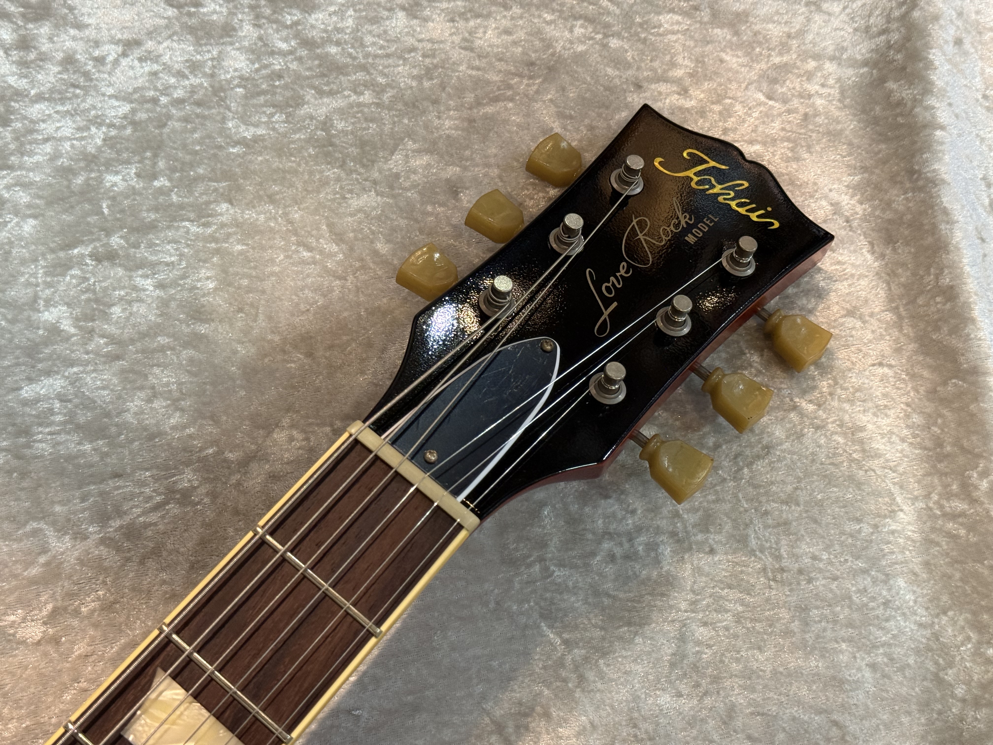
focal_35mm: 48
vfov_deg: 30.3
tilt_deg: -70.0
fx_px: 1377
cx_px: 496
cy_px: 372
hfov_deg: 39.7
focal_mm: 6.76
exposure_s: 1/40
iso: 200
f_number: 1.78
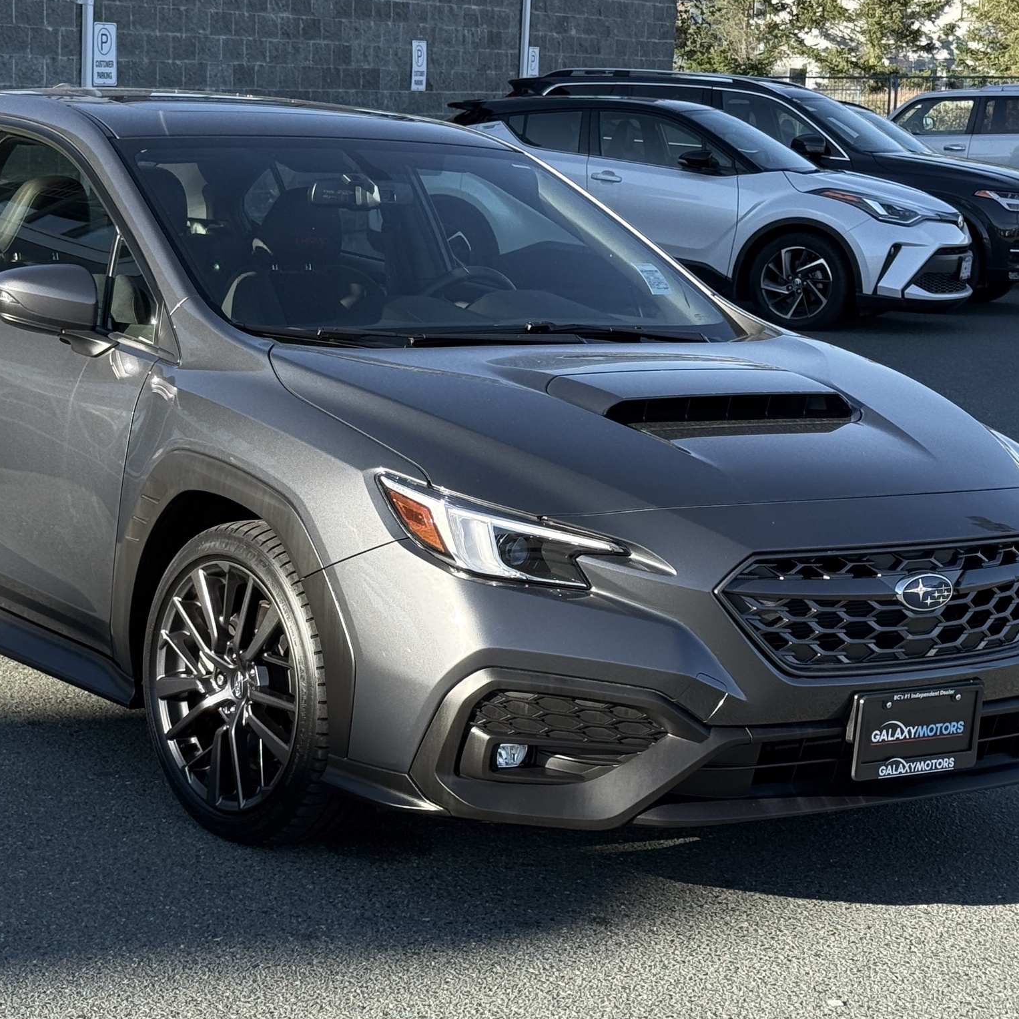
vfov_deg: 21.6
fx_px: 2664
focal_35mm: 80
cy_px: 436
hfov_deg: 21.6
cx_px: 348
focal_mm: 6.76
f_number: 1.78
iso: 100
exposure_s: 1/1543
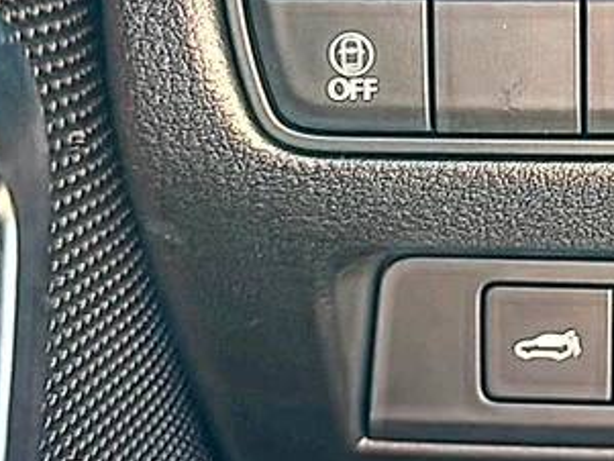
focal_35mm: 79
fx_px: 1402
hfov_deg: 23.4
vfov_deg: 18.6
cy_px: 123
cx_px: 651
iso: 250
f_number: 1.78
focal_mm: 6.86
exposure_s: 1/47
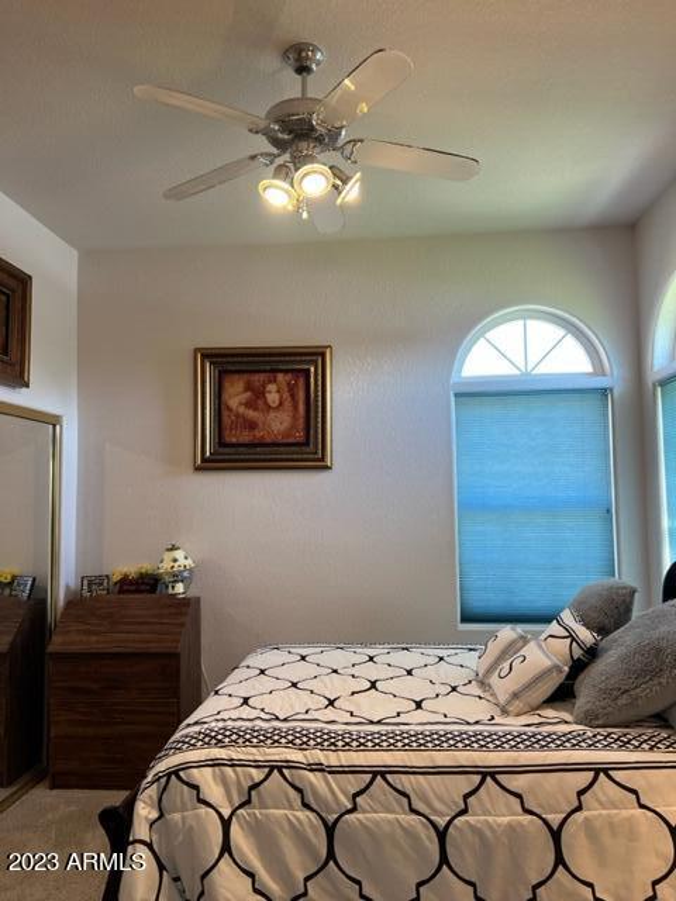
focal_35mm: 26
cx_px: 338
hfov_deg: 53.1
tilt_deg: +3.7
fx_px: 677
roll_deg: +1.0
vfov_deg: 67.3
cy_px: 450
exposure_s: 1/120
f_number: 1.5
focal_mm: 5.7
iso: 125
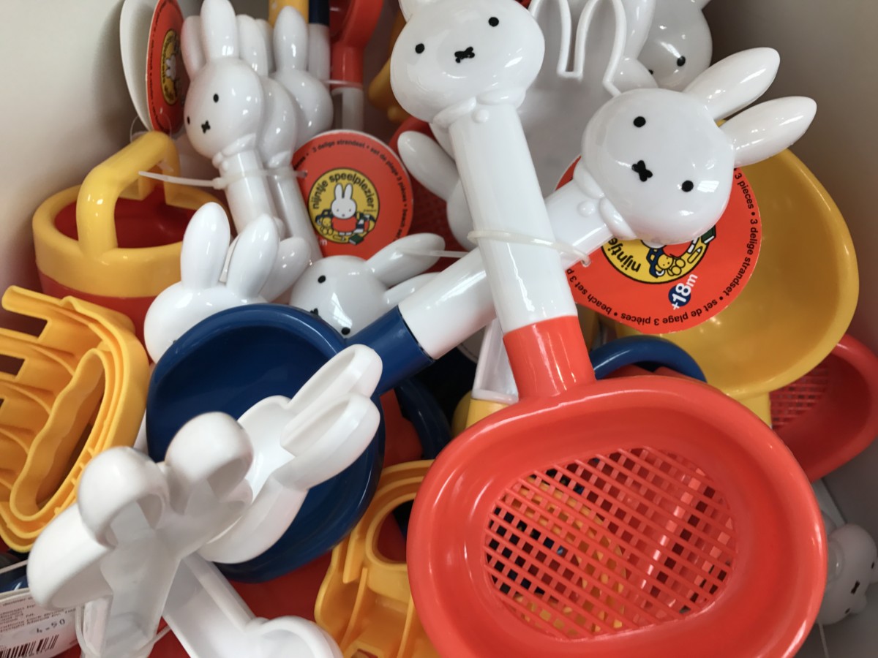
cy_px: 329
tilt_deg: -85.1
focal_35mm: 28
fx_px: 710
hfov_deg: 63.4
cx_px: 439
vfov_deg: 49.7
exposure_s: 1/50
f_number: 1.8
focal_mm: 3.99
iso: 32
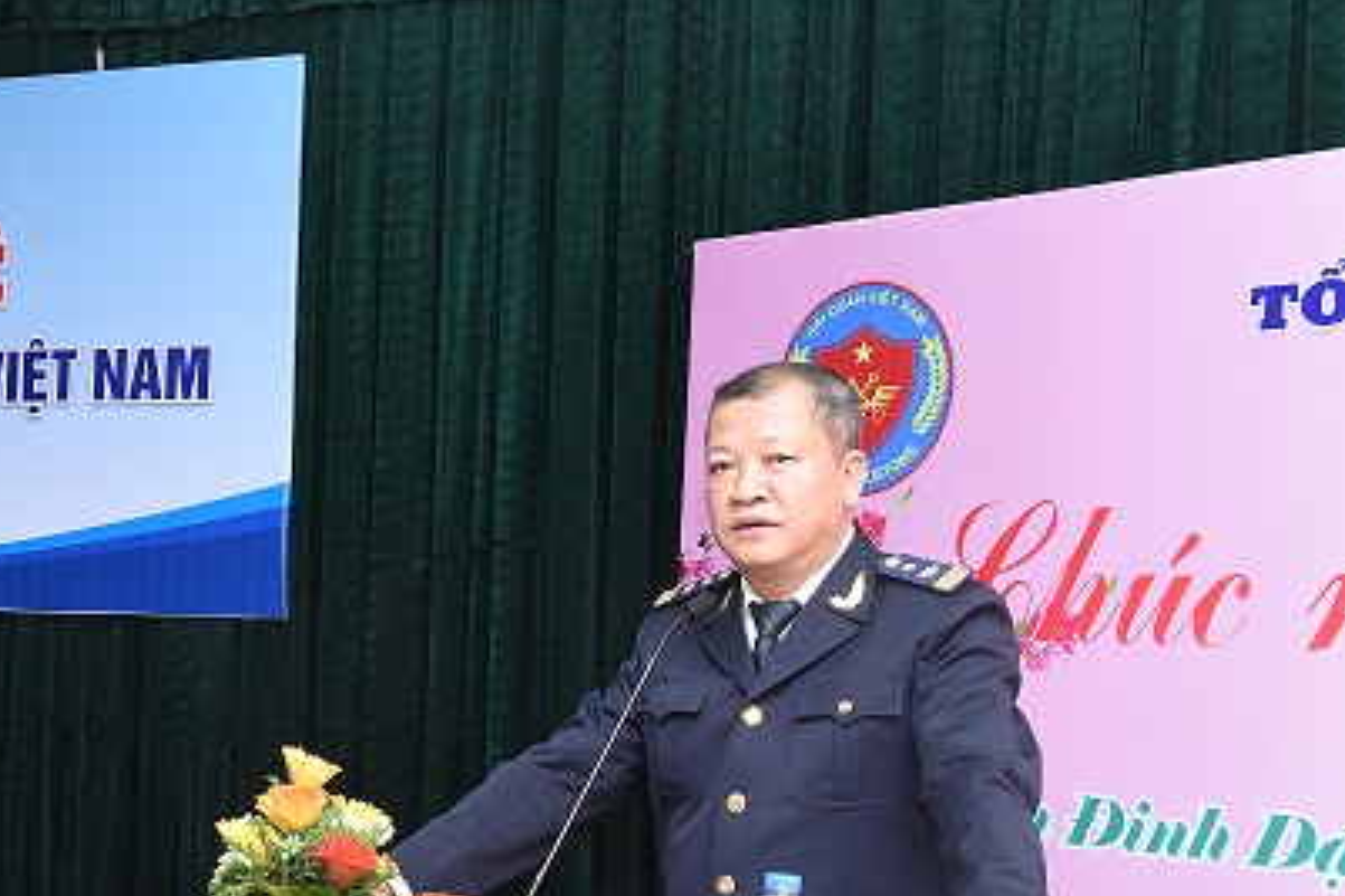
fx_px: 2315
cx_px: 191
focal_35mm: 62
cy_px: 681
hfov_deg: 31.2
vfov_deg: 21.7
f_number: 8
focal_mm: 36
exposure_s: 1/125
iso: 3200
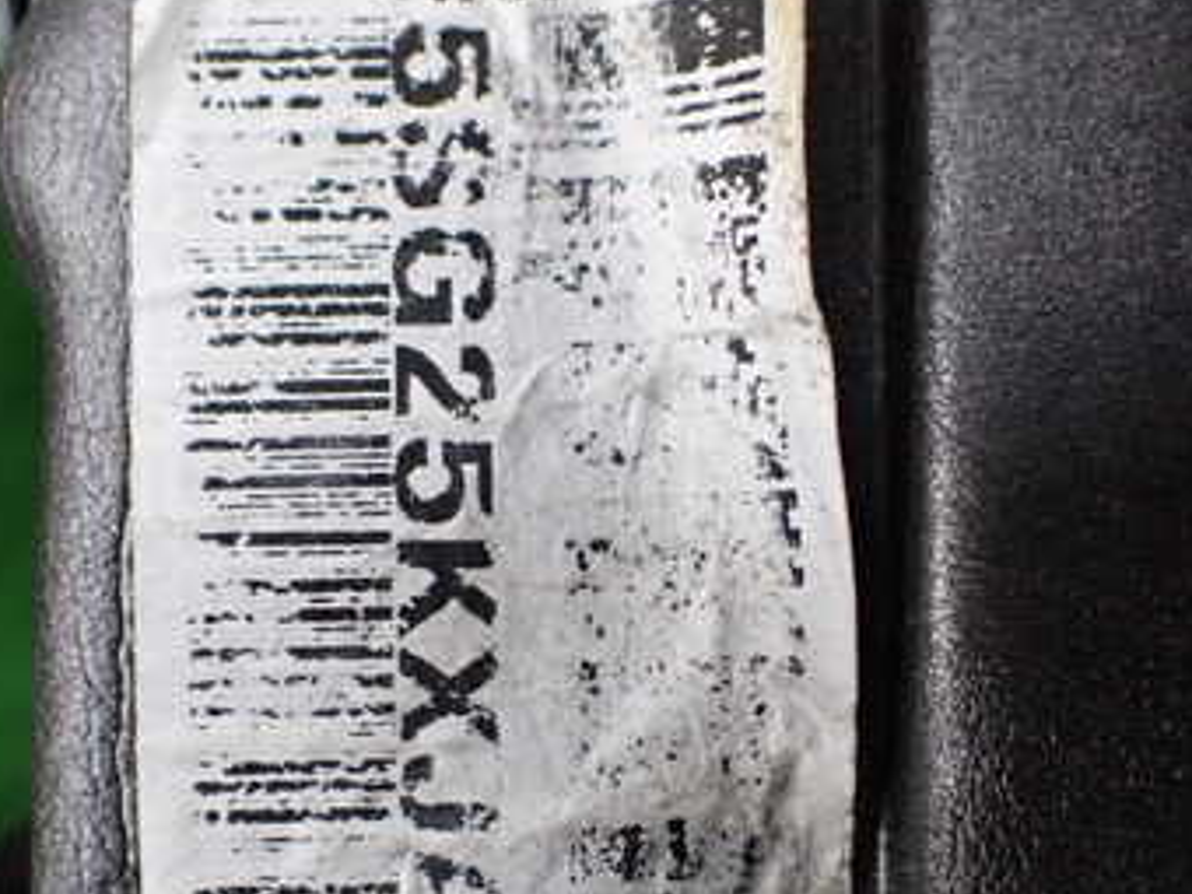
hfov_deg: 36.0
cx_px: 466
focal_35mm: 53
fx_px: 1825
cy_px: 600
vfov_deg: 27.4
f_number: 2.3
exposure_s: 1/125
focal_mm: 5.4
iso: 800
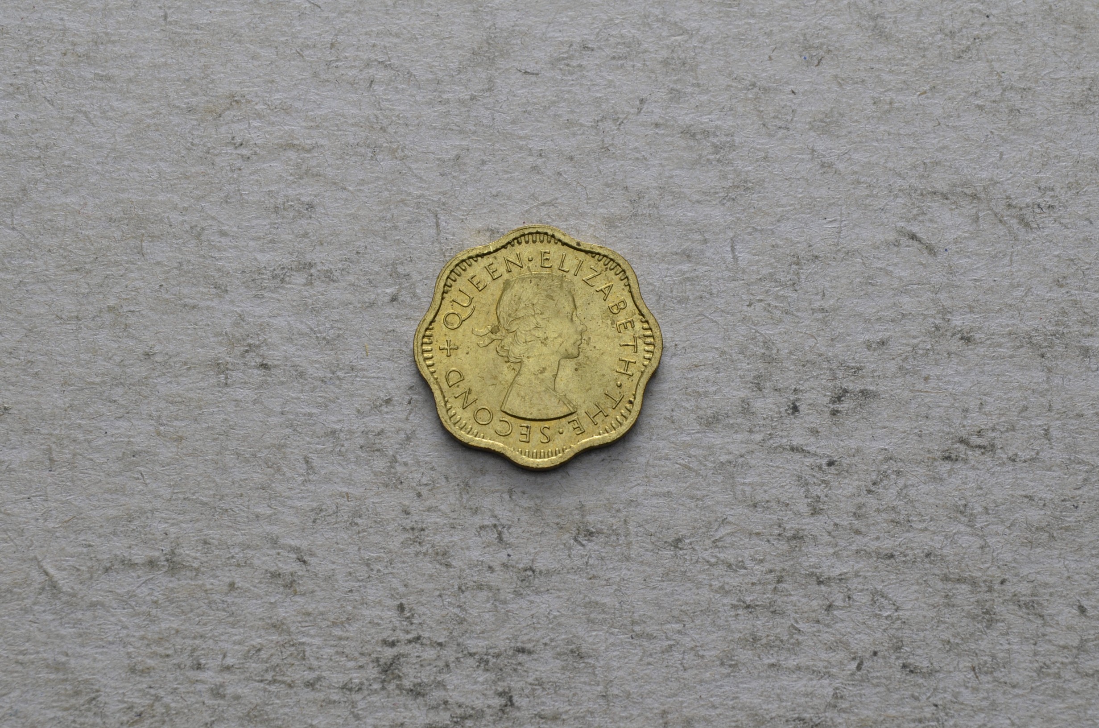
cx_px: 550
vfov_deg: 16.5
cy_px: 364
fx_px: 2513
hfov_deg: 24.7
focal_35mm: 82
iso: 400
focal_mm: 55
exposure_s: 1/250
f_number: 14
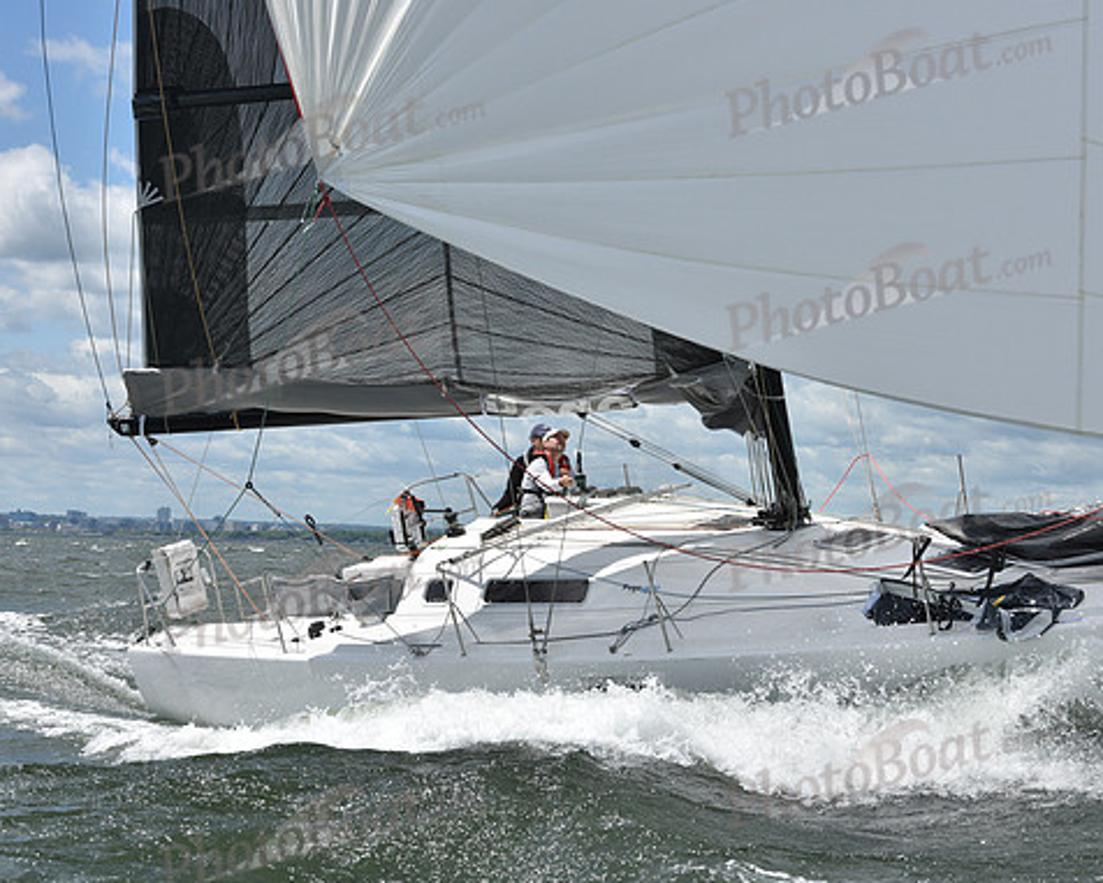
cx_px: 607
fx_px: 2612
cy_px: 444
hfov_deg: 23.8
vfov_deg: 19.2
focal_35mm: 80
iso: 320
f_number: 8
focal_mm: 70
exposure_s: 1/1600
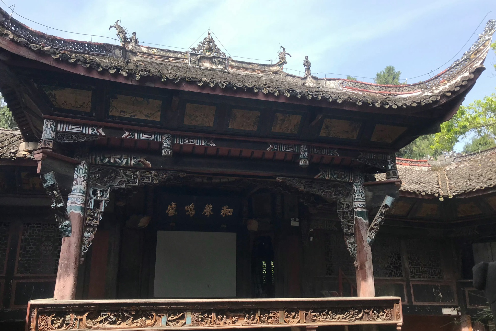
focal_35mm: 30
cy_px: 172
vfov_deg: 43.6
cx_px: 246
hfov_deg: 61.9
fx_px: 413
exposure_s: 1/709
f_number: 1.8
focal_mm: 3.99
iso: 20
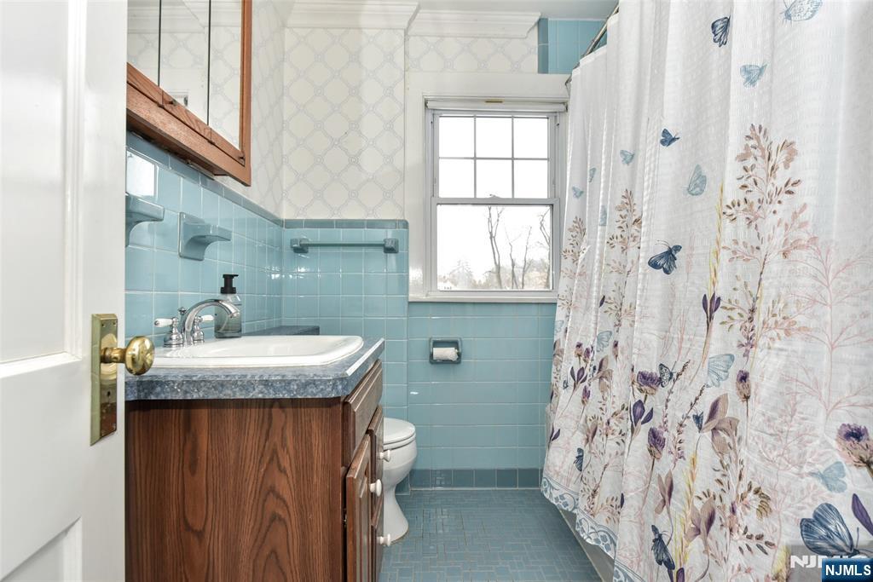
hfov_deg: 90.0
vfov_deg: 67.4
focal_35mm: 18
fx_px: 437
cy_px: 291
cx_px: 436
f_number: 5
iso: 800
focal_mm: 18
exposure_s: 1/100
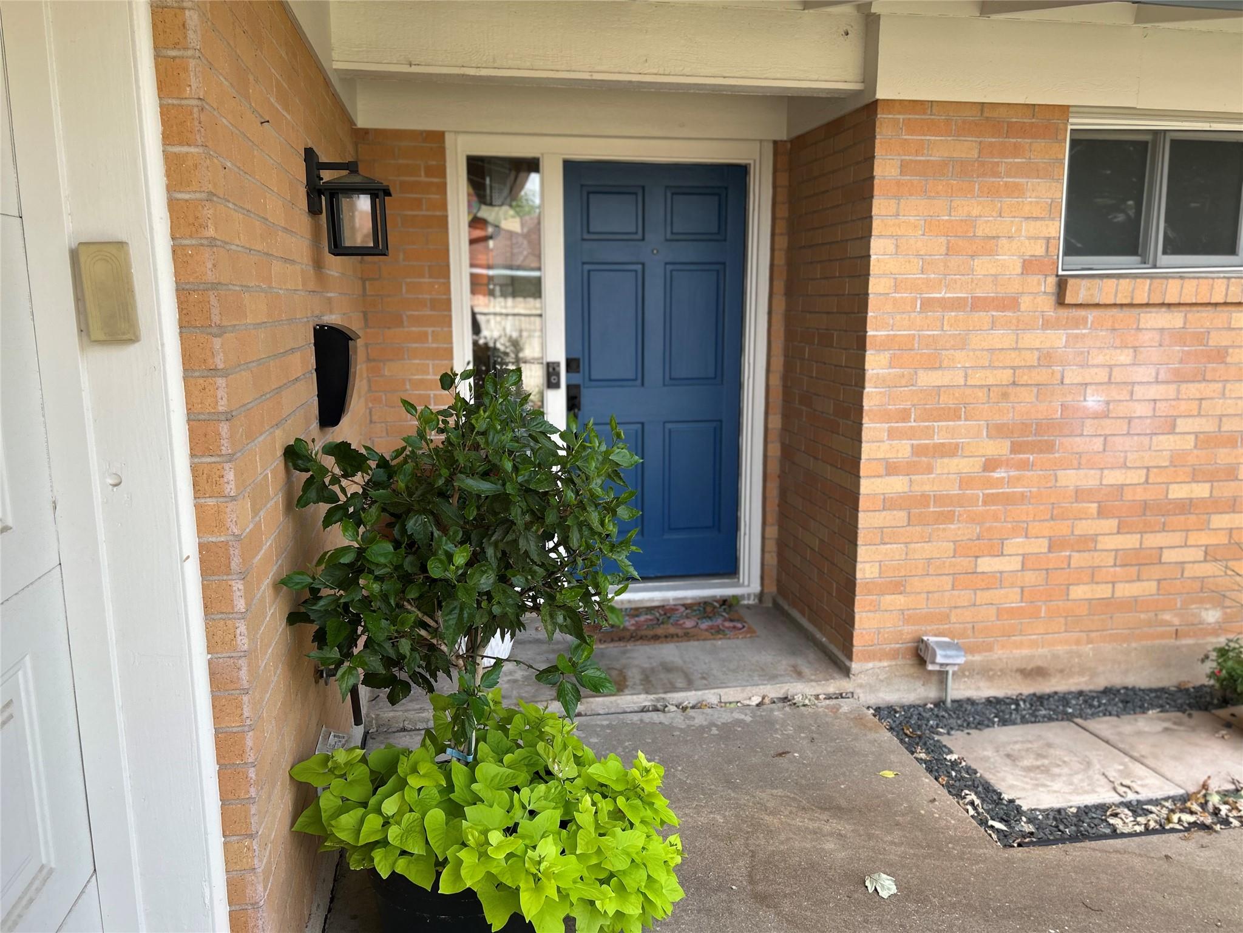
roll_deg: -0.1
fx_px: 934
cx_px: 622
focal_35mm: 26
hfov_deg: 67.3
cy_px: 466
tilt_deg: -9.1
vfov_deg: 53.1
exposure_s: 1/383
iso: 50
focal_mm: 5.7
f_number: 1.5
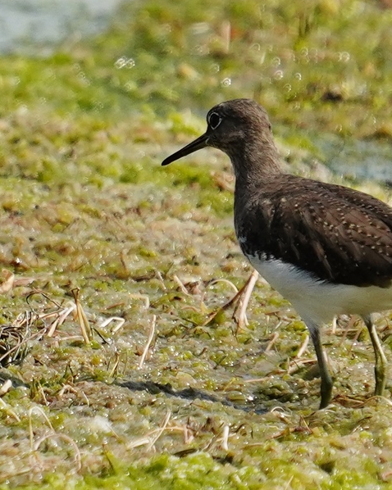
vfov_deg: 2.3
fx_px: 12304
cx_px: 240
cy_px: 245
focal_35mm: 848
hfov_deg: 1.8
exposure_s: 1/2000
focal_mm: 600
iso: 400
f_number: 7.1
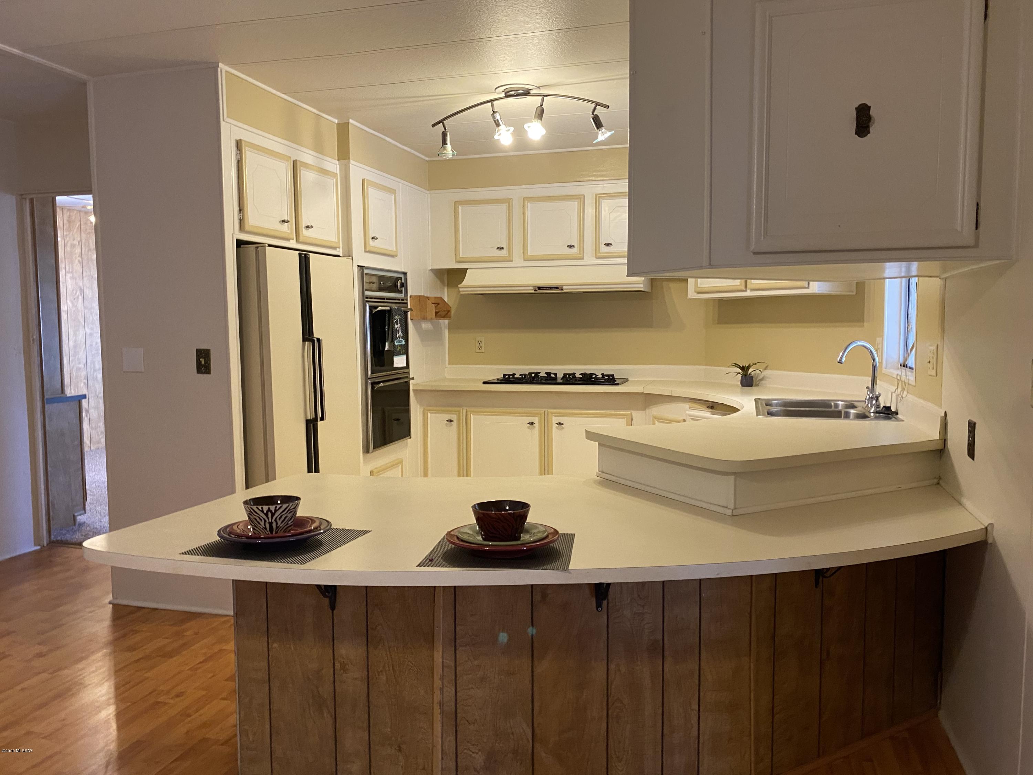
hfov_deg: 67.3
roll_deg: +1.1
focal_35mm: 26
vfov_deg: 53.1
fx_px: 776
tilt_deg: -4.9
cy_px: 388
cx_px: 516
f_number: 1.8
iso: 200
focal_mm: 4.25
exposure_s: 1/60
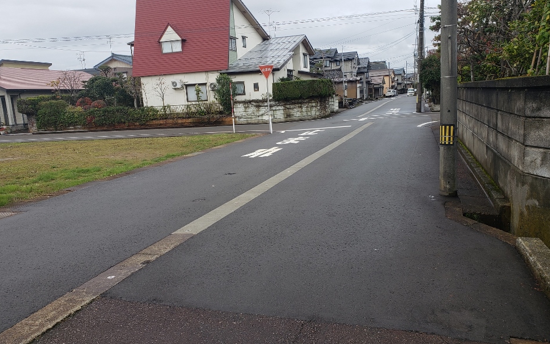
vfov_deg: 41.8
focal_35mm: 30
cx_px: 288
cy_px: 164
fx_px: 450
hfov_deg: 62.9
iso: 50
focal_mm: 4.3
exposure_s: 1/105
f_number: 2.4
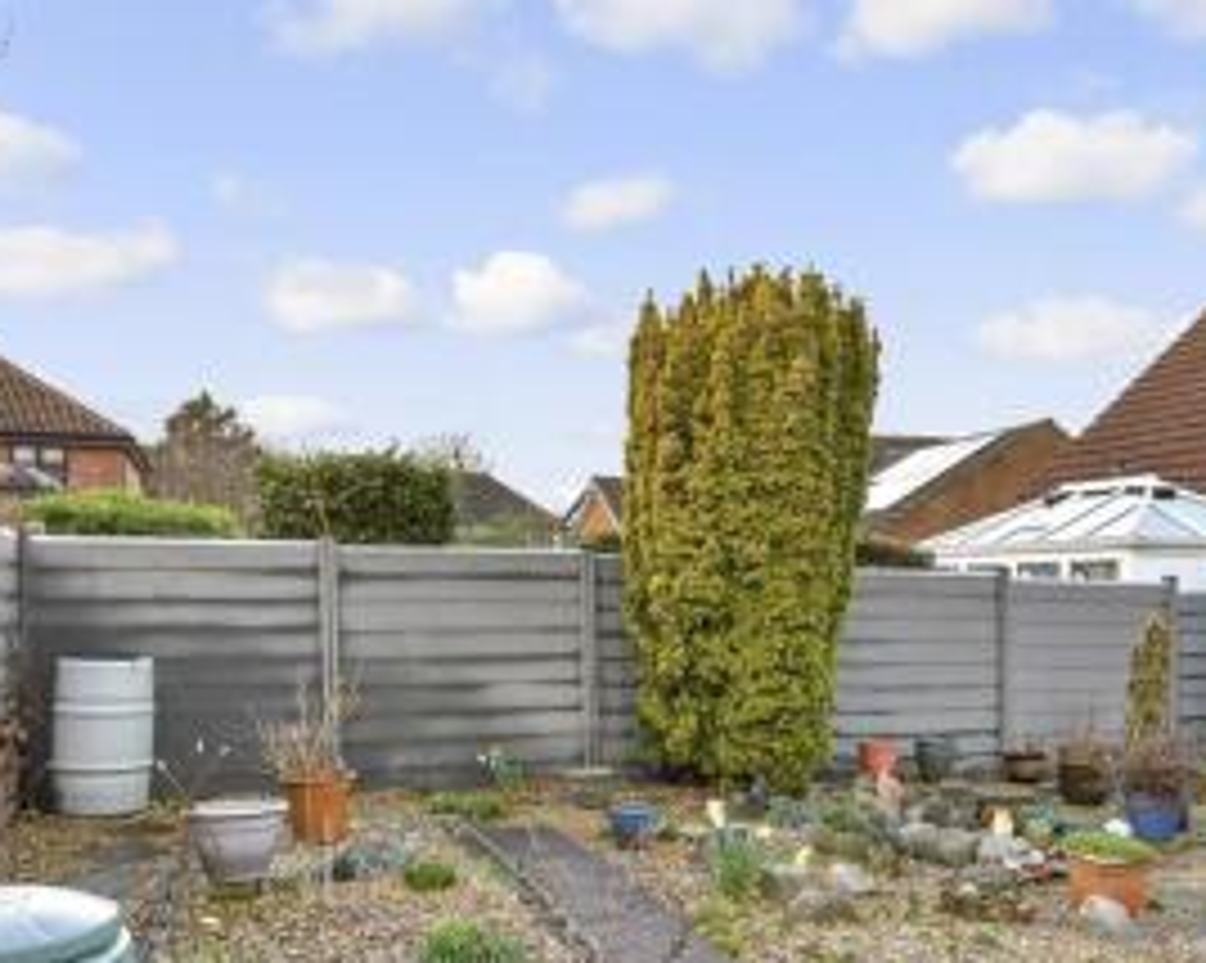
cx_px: 756
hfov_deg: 67.1
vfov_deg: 56.7
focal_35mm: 25
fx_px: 892
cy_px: 497
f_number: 8
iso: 320
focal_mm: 10
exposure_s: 1/60
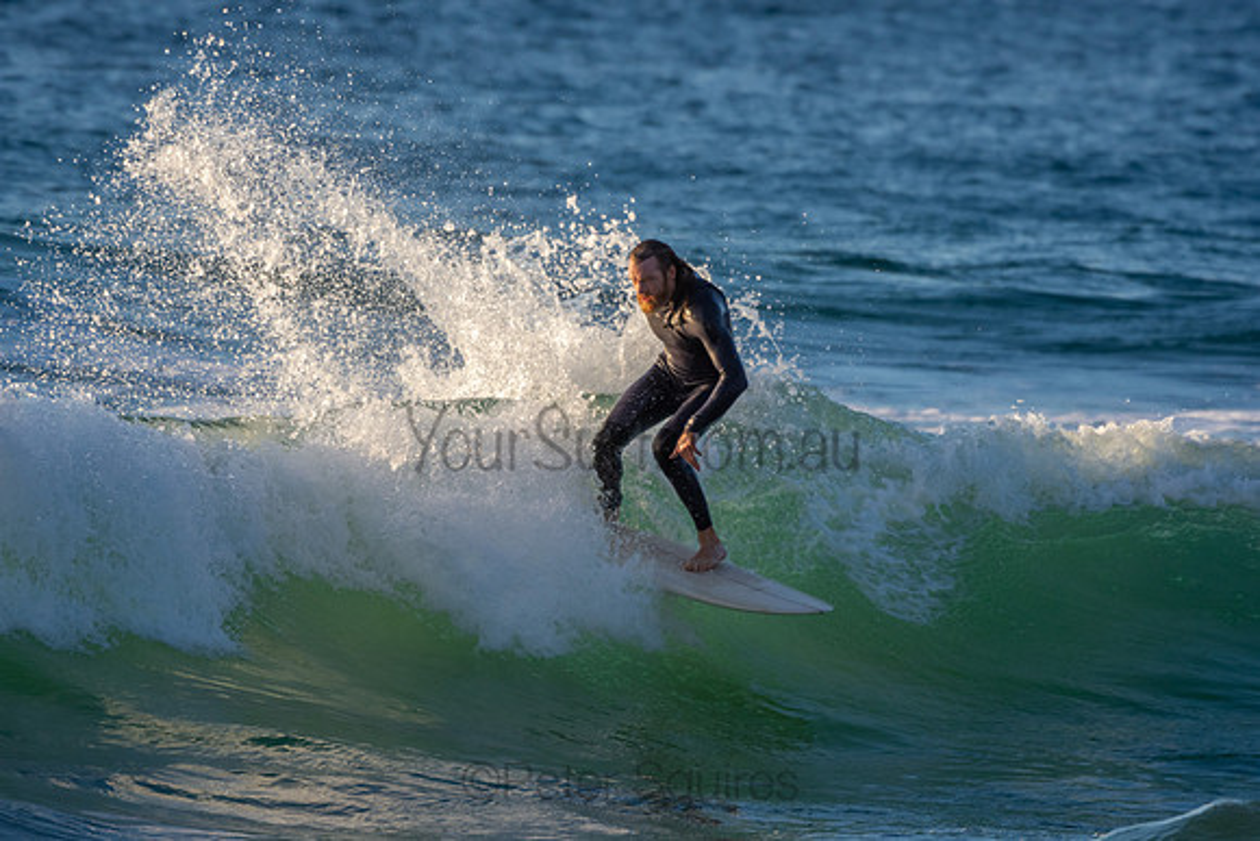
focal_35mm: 585
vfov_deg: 2.4
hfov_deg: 3.5
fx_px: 20479
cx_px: 630
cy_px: 420
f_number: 5.6
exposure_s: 1/1250
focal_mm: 390
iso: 450
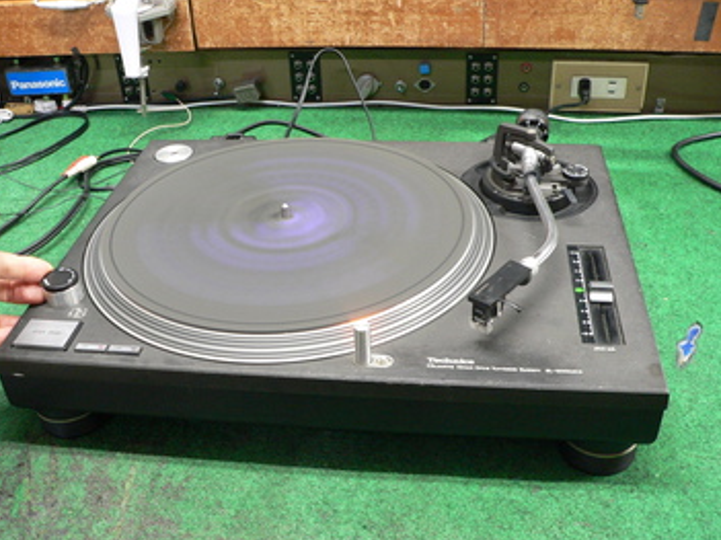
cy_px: 286
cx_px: 339
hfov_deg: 47.9
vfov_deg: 36.8
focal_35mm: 39
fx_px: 812
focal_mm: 6
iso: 200
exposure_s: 1/8
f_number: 2.8
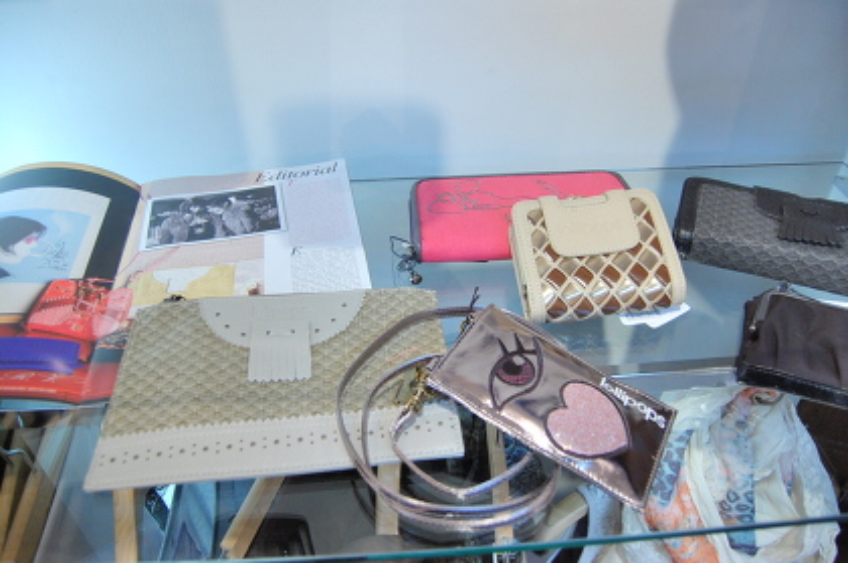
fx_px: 635
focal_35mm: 27
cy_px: 282
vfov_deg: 47.8
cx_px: 424
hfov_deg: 67.4
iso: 800
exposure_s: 1/80
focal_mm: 18
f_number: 3.5
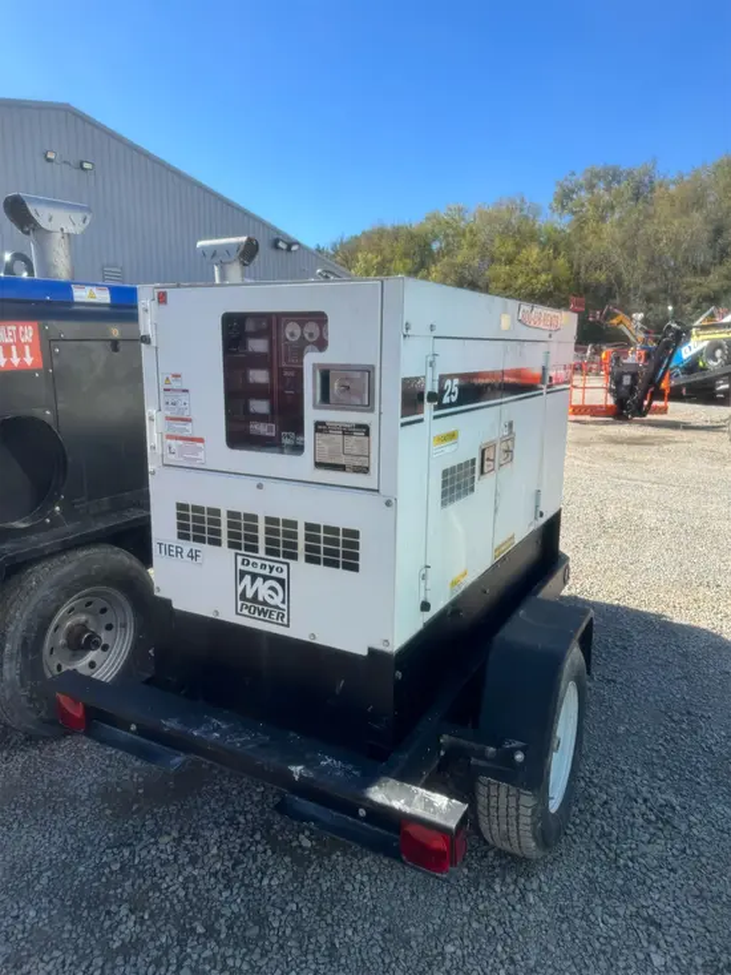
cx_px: 366
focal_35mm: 24
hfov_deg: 56.8
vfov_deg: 71.6
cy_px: 488
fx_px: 676
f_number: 1.78
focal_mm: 6.76
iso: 80
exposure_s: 1/2415
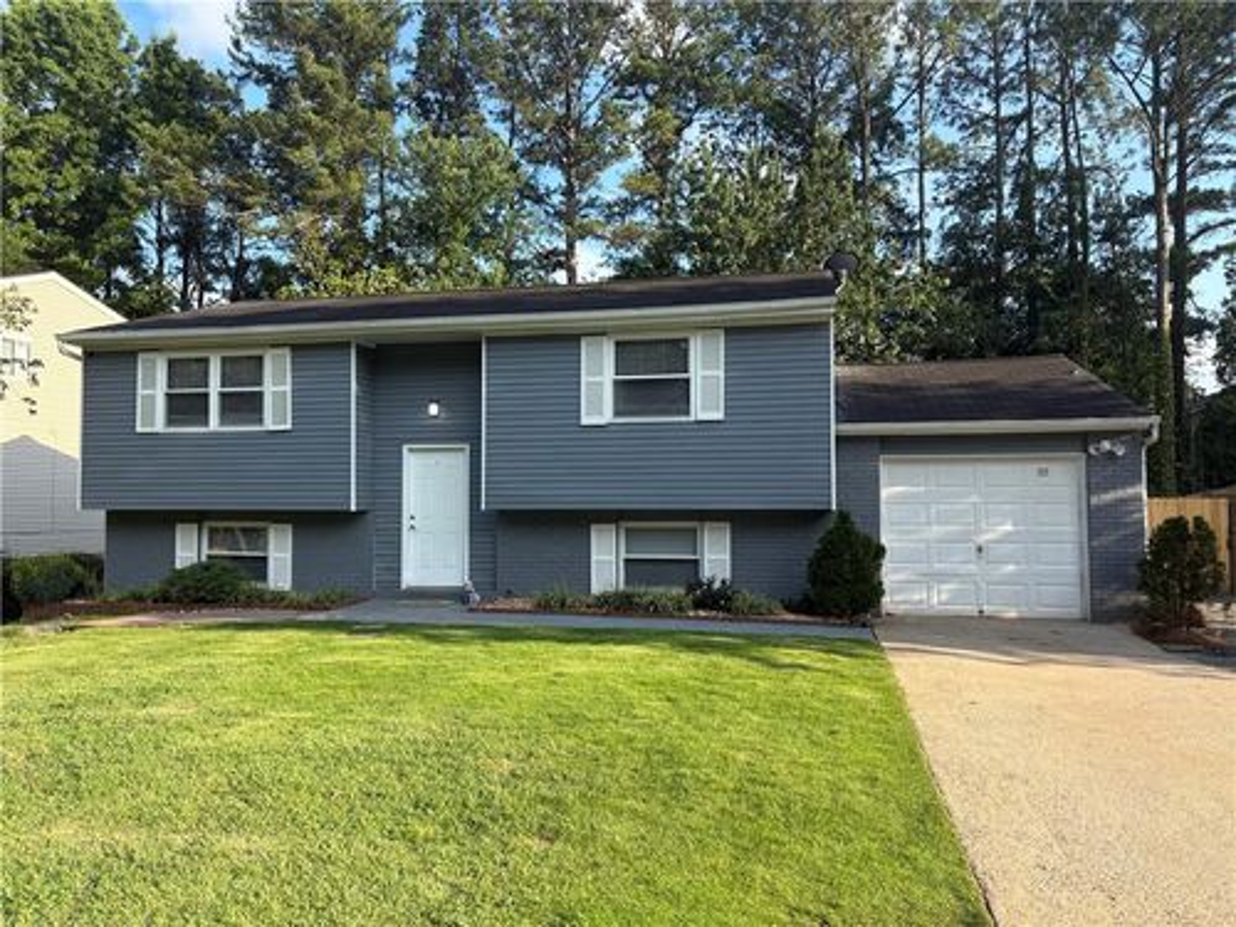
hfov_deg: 67.3
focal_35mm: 26
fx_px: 928
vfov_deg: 53.1
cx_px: 618
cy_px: 464
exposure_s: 1/1135
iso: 64
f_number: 1.6
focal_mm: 5.96
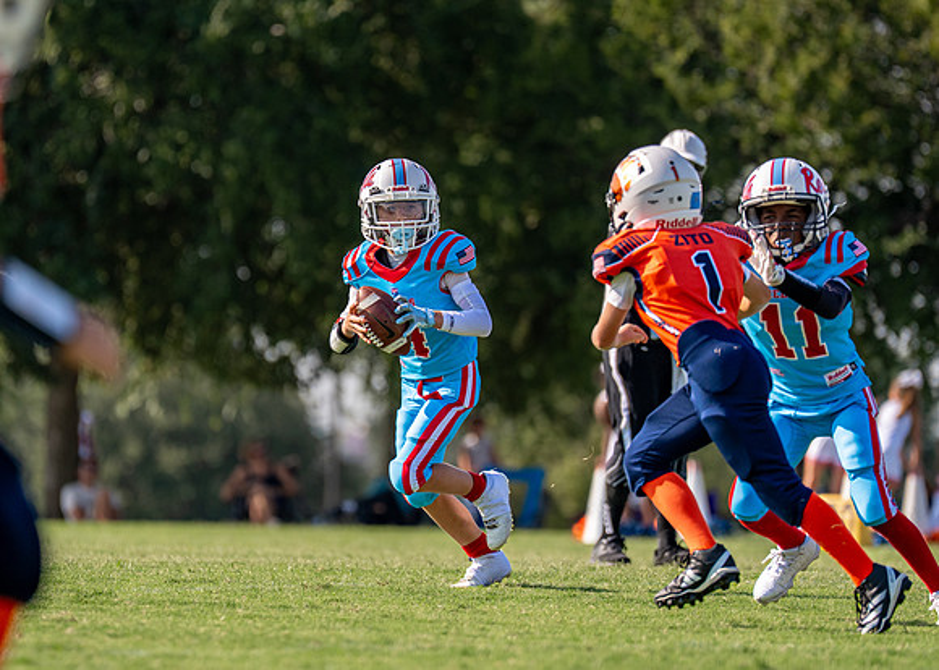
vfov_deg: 4.0
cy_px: 297
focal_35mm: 361
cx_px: 407
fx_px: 9632
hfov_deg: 5.6
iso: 160
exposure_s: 1/2500
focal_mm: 200
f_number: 2.8
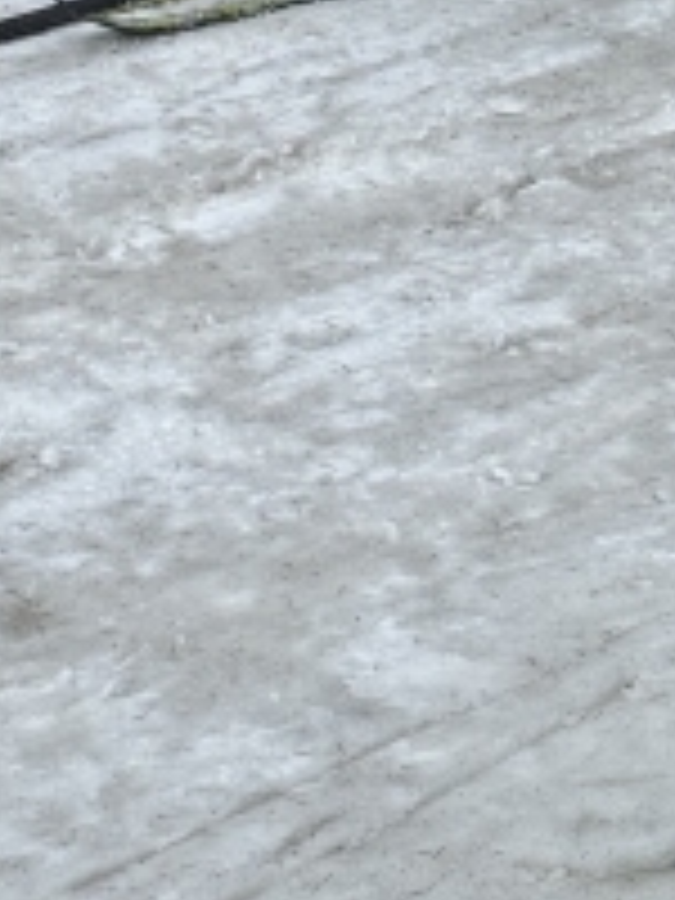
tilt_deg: -14.0
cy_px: -302
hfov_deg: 10.3
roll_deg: -1.5
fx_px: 3744
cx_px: 360
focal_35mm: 144
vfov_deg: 13.2
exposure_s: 1/1923
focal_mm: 6.86
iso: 64
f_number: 1.78
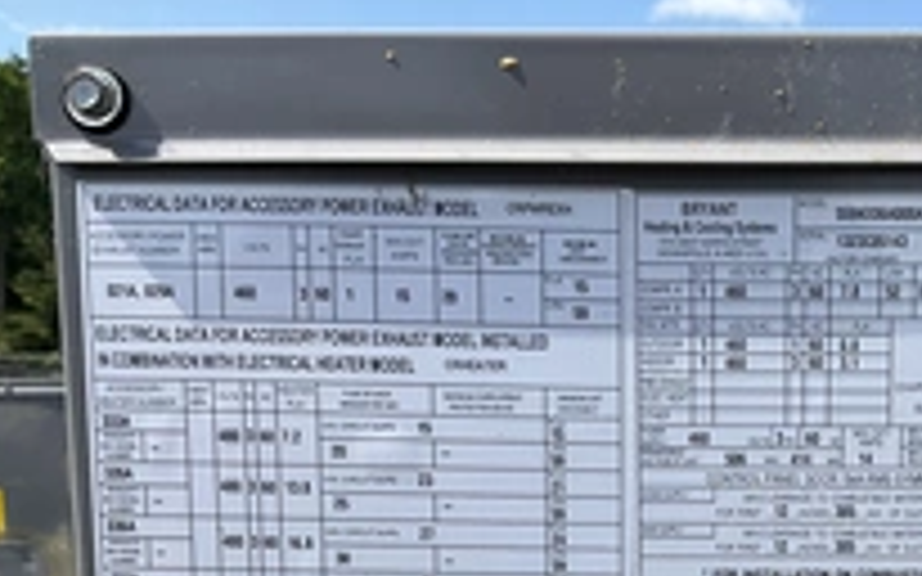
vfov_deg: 20.4
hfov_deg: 32.9
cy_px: 662
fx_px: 1507
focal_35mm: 60
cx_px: 760
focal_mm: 3
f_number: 1.8
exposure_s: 1/1279
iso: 25
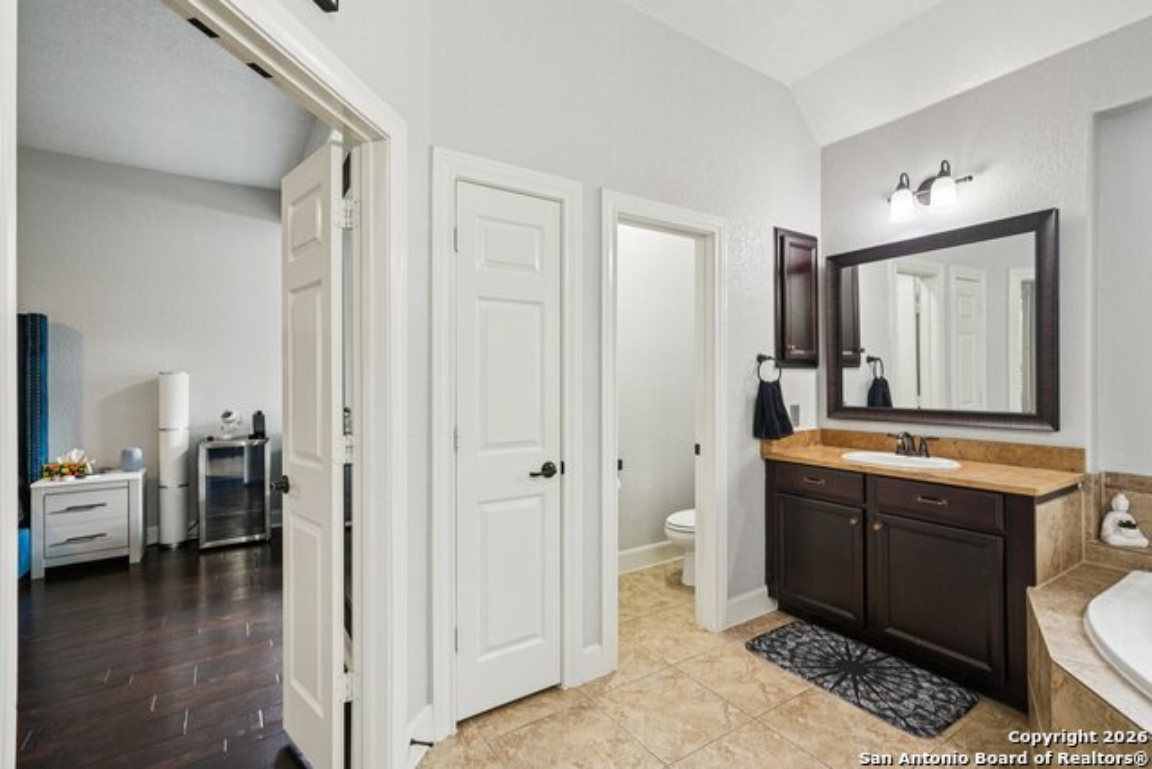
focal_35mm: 16
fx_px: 512
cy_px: 384
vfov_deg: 73.8
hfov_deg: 96.7
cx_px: 576
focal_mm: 16
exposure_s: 1/13
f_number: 9
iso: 800
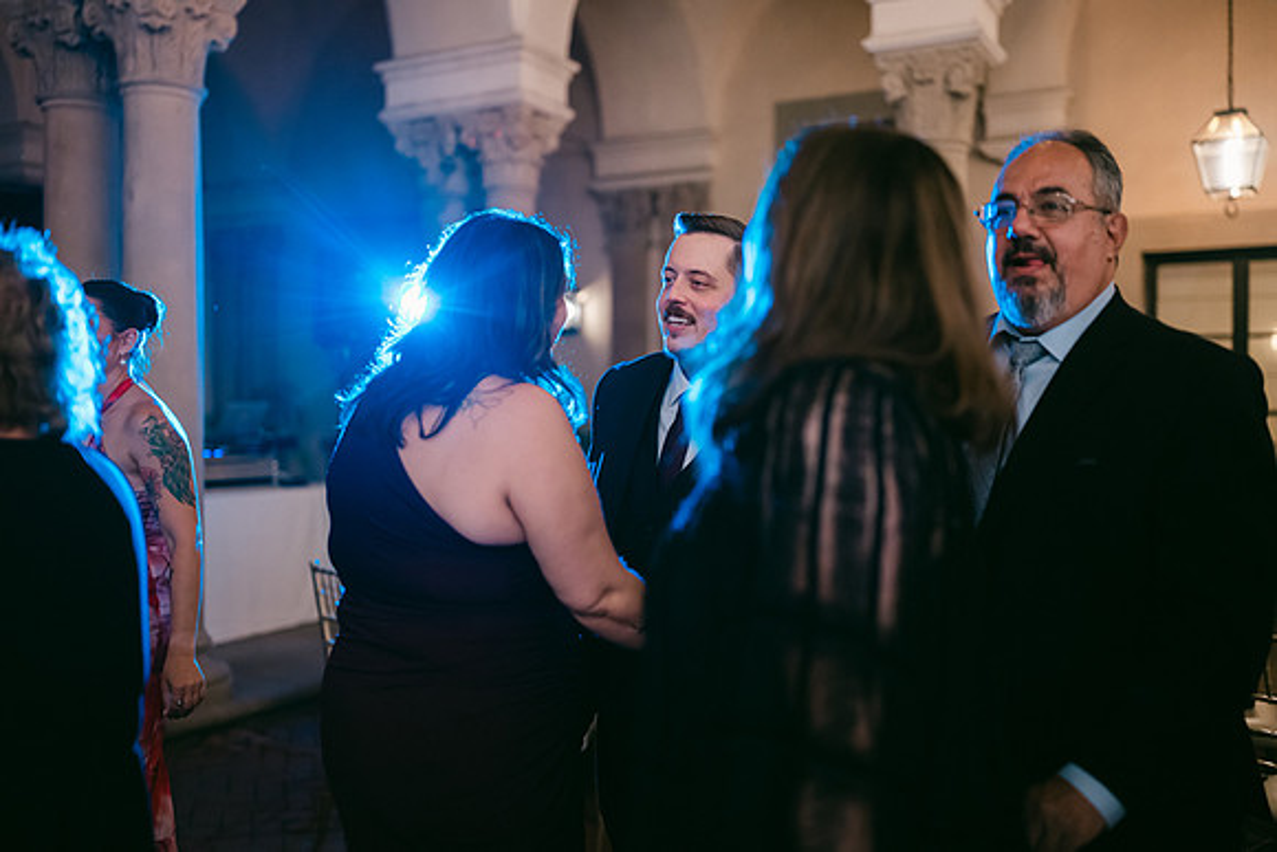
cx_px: 638
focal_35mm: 35
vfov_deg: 37.9
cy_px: 426
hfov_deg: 54.4
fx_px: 1242
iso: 1600
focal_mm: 35
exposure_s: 1/125
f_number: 1.4
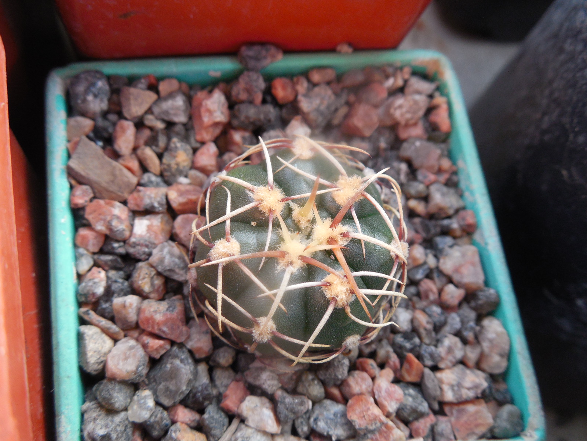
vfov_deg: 45.4
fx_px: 526
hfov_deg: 58.4
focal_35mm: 31
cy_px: 220
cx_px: 294
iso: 250
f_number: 3.6
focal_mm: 5.6
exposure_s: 1/30
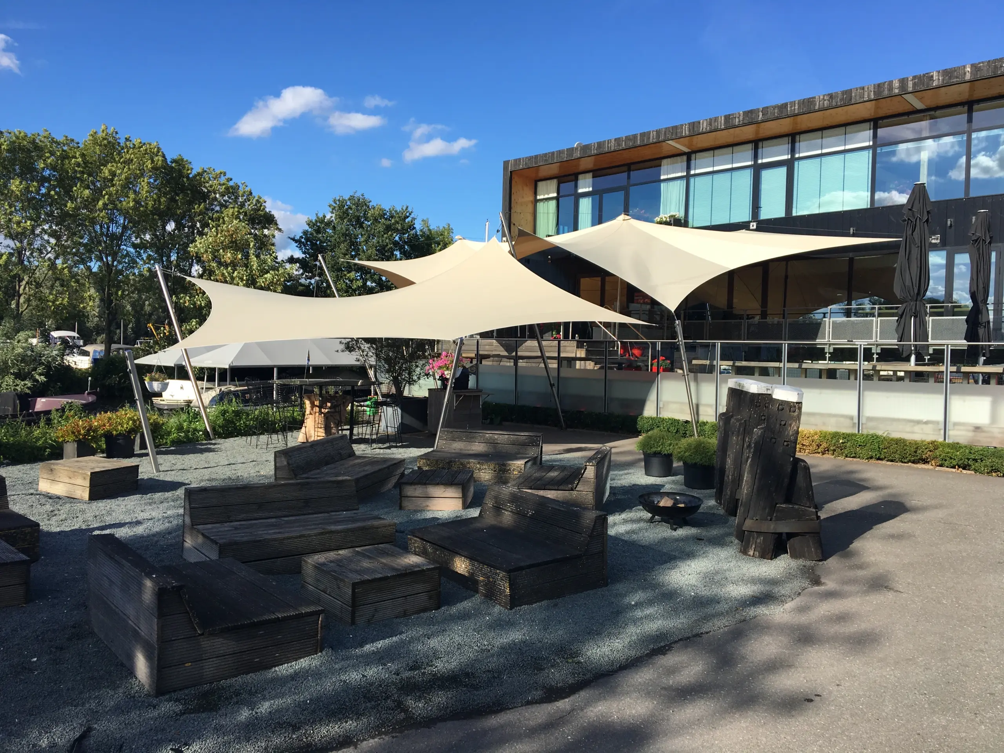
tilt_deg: -0.9
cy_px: 376
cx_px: 502
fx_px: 841
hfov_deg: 61.7
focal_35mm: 29
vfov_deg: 48.2
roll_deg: -1.2
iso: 25
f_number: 2.2
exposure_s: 1/1183
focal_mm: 4.15
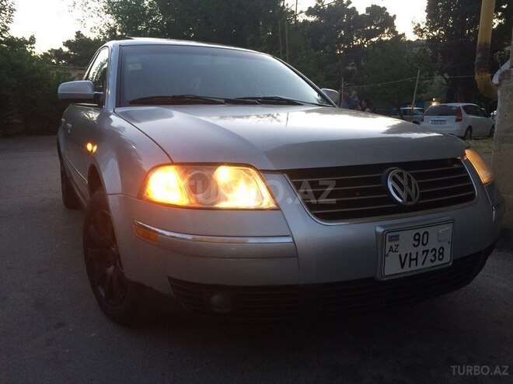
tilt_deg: -11.0
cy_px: 192
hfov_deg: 61.7
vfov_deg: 48.2
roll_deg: +1.0
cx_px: 256
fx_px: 430
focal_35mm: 29
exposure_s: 1/33
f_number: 2.2
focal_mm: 4.15
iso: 100
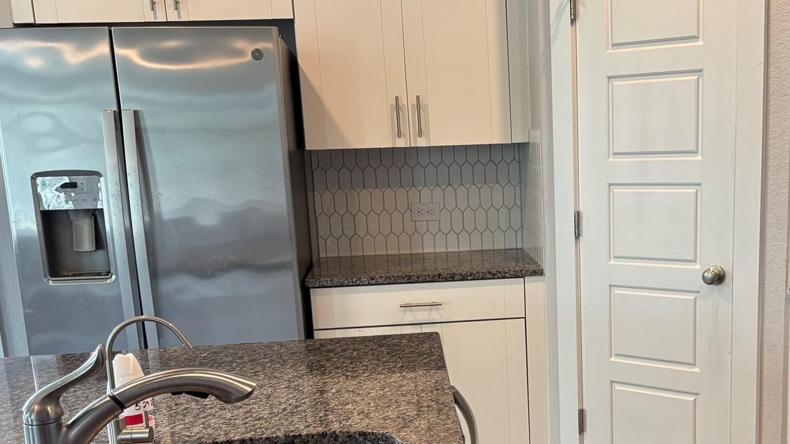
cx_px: 522
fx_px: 963
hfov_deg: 44.0
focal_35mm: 46
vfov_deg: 25.6
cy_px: 341
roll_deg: +2.1
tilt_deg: -14.7
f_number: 1.6
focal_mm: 5.96
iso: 100
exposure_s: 1/60
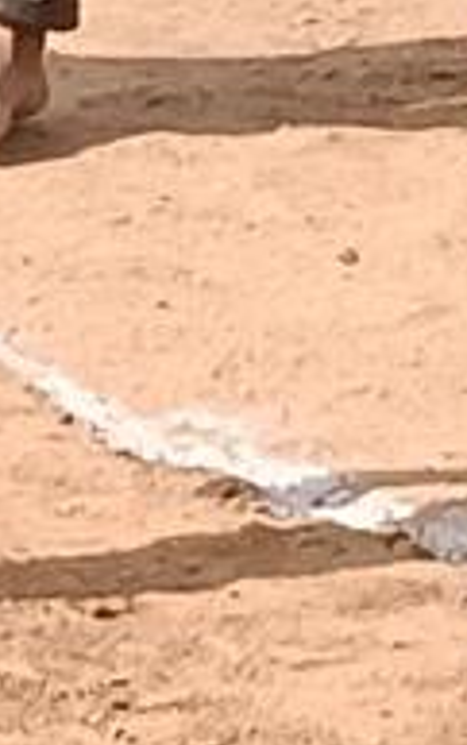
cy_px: -471
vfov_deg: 4.9
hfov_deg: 3.1
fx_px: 8676
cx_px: -286
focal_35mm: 427
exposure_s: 1/321
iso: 50
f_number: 1.8
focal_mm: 3.98
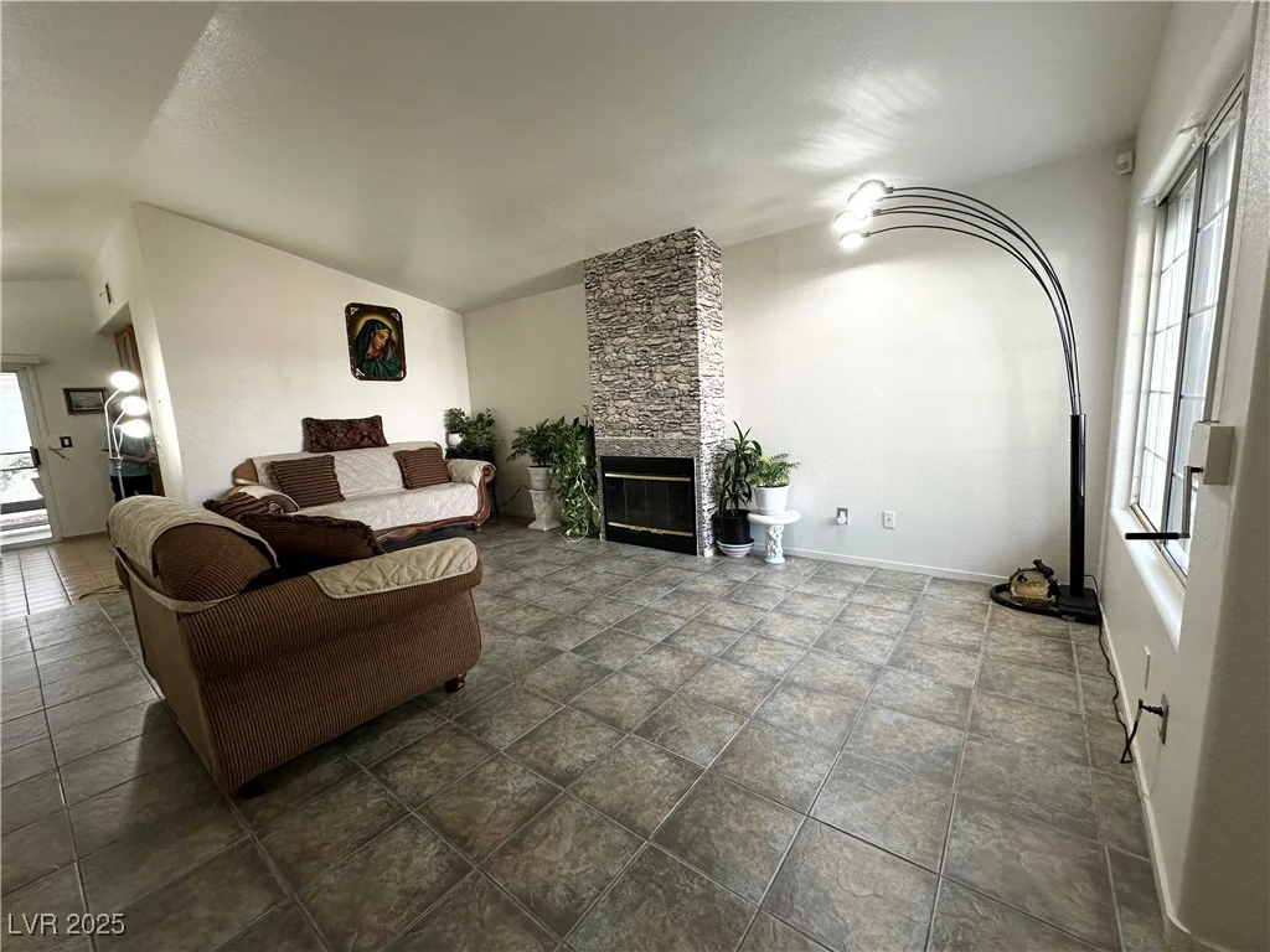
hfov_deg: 102.1
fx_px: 514
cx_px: 635
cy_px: 476
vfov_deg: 85.7
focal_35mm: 14
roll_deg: +2.9
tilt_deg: -7.8
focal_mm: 2.22
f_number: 2.2
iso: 160
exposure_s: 1/120
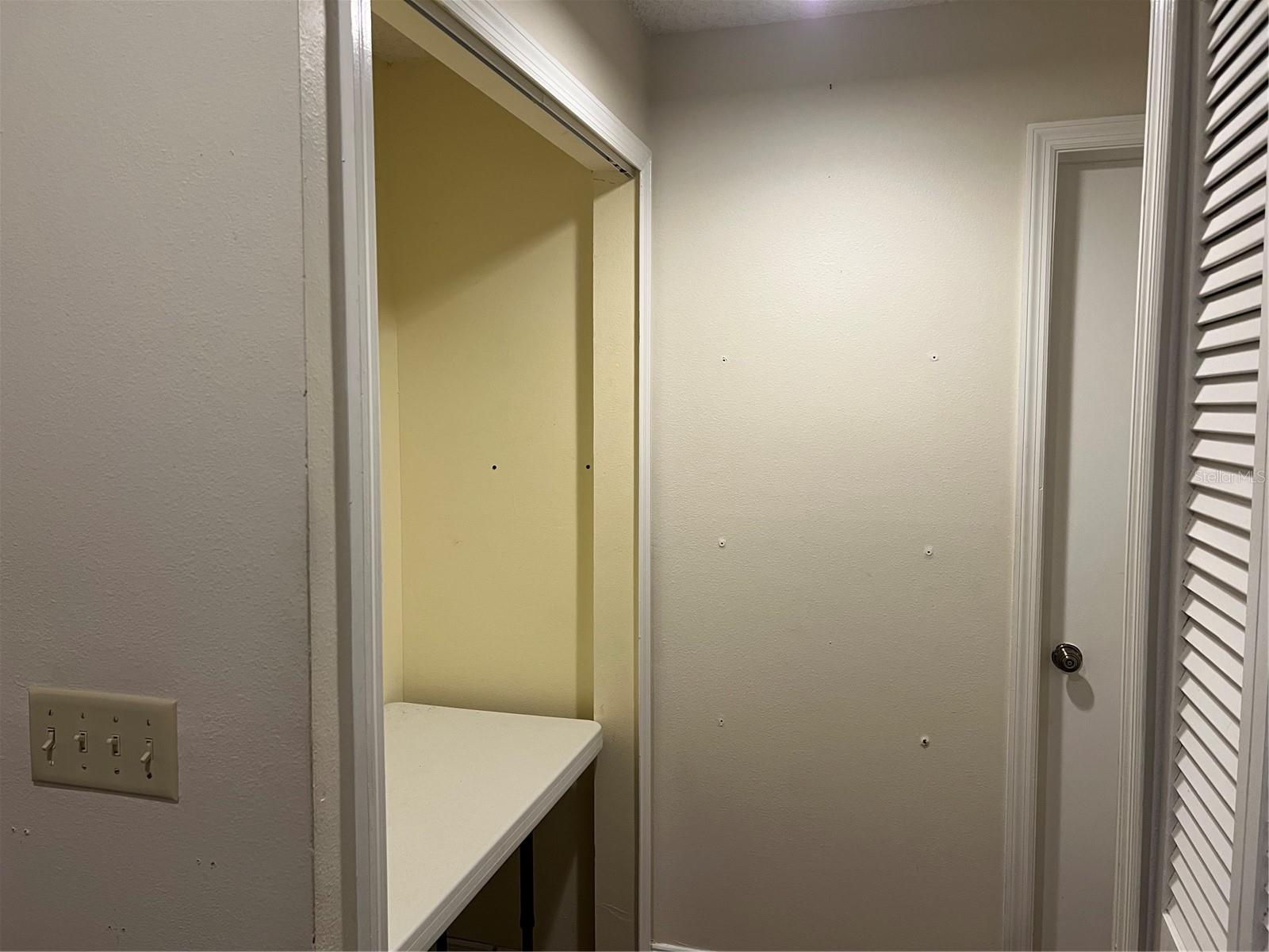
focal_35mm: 26
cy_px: 476
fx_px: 953
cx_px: 634
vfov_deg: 53.1
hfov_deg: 67.3
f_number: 1.5
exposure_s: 1/60
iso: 100
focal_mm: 5.7
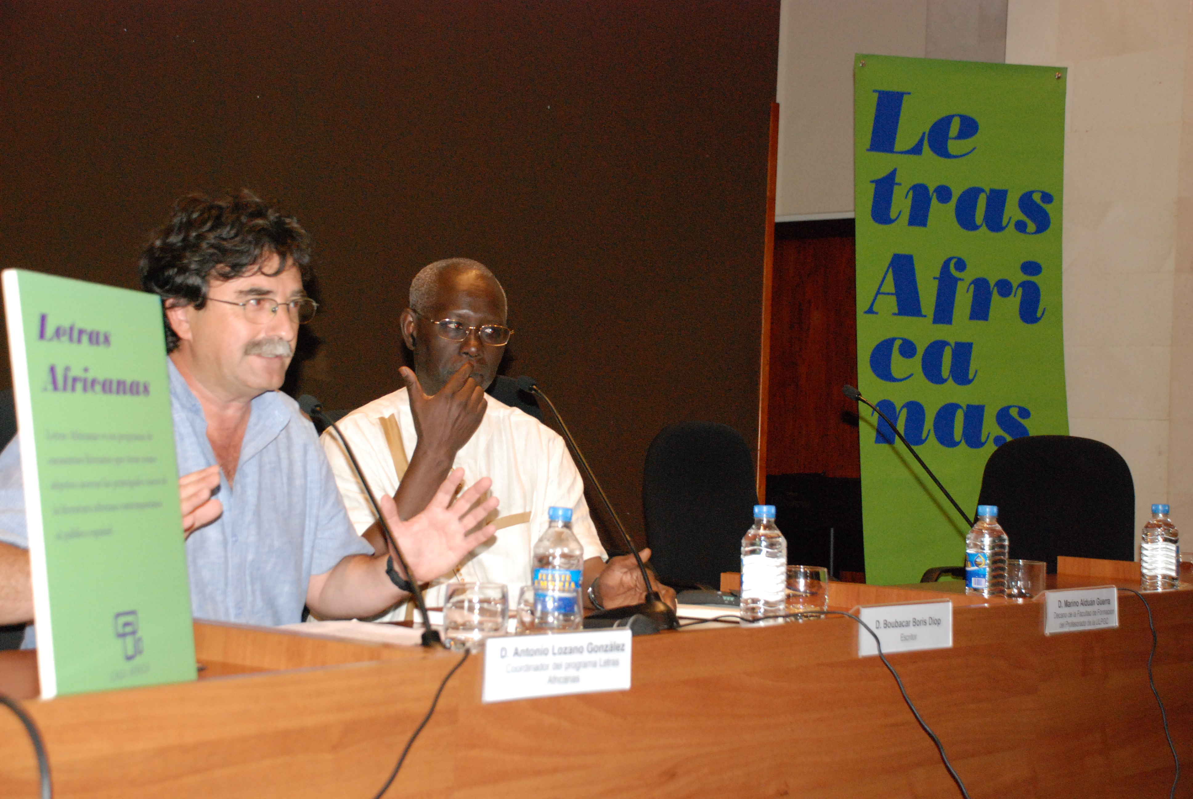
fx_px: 1991
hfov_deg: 33.4
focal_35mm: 60
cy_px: 400
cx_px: 596
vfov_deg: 22.7
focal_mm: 40
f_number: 4.5
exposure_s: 1/60
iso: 1250
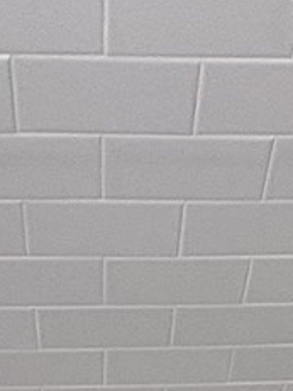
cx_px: 212
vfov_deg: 12.0
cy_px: 1129
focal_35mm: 93
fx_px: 1051
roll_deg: +3.9
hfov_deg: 15.8
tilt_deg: -7.2
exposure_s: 1/60
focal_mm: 2.22
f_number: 2.2
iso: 160
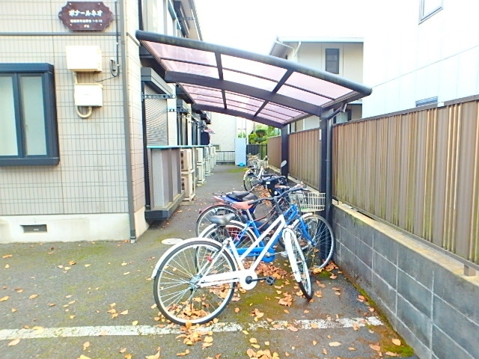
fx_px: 291
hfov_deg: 79.0
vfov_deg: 63.4
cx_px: 240
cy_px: 180
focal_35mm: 21
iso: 200
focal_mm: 3.7
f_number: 3.5
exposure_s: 1/40
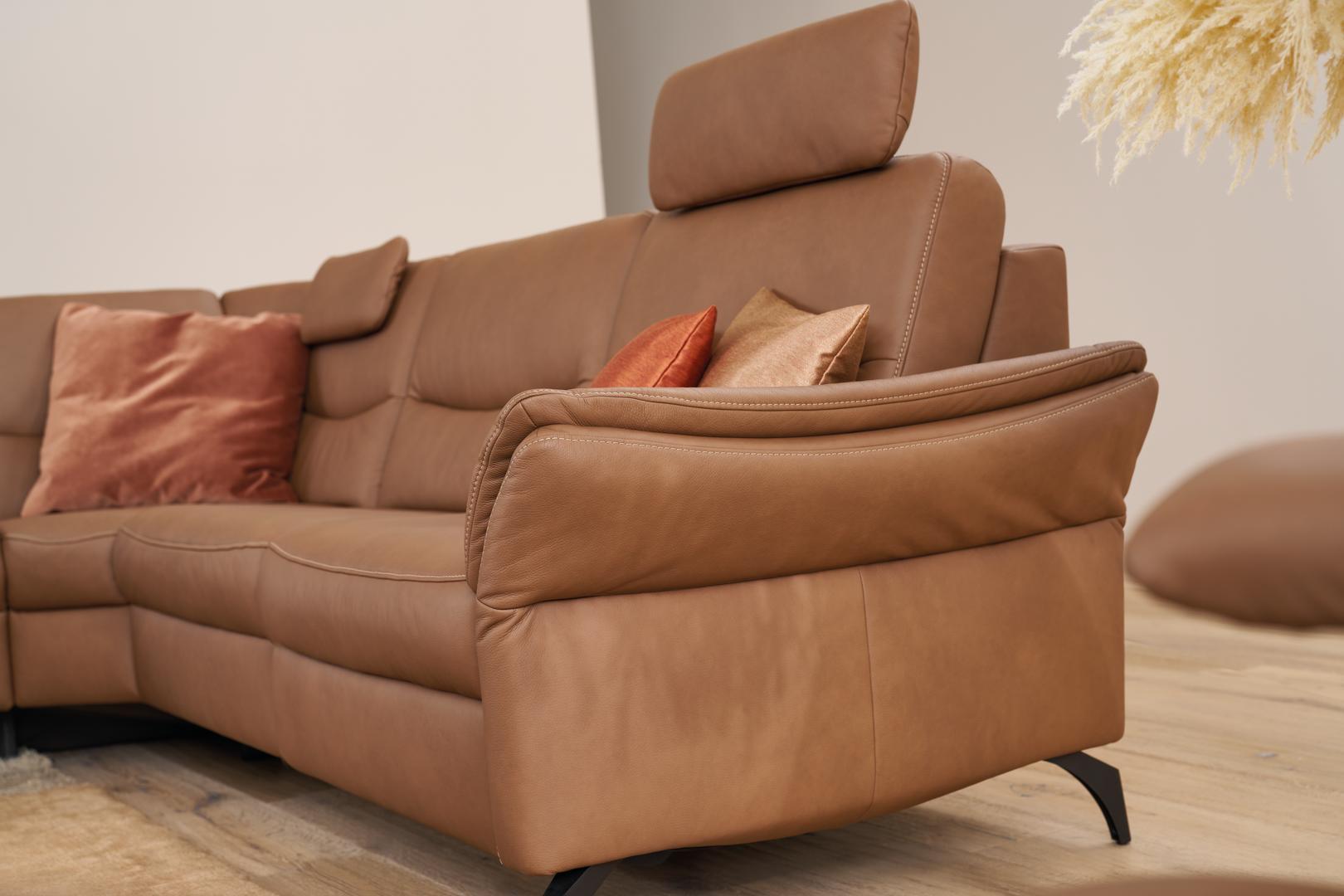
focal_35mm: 50
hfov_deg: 39.6
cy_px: 448
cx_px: 672
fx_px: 1867
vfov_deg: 27.0
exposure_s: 1/80
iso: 64
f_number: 4.5
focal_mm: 50
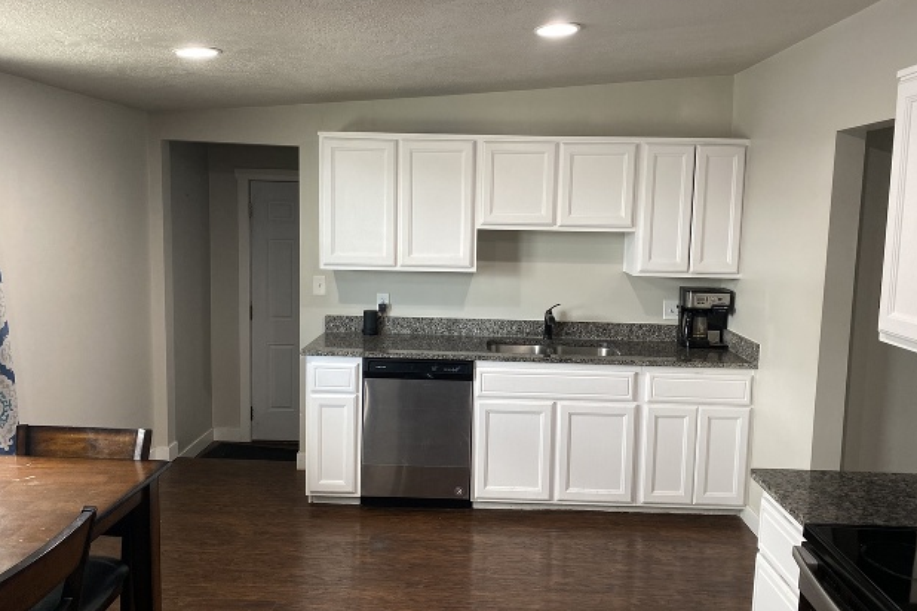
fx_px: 713
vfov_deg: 46.4
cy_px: 289
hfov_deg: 65.5
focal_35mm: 28
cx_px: 472
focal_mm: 4.25
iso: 160
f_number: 1.8
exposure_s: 1/60
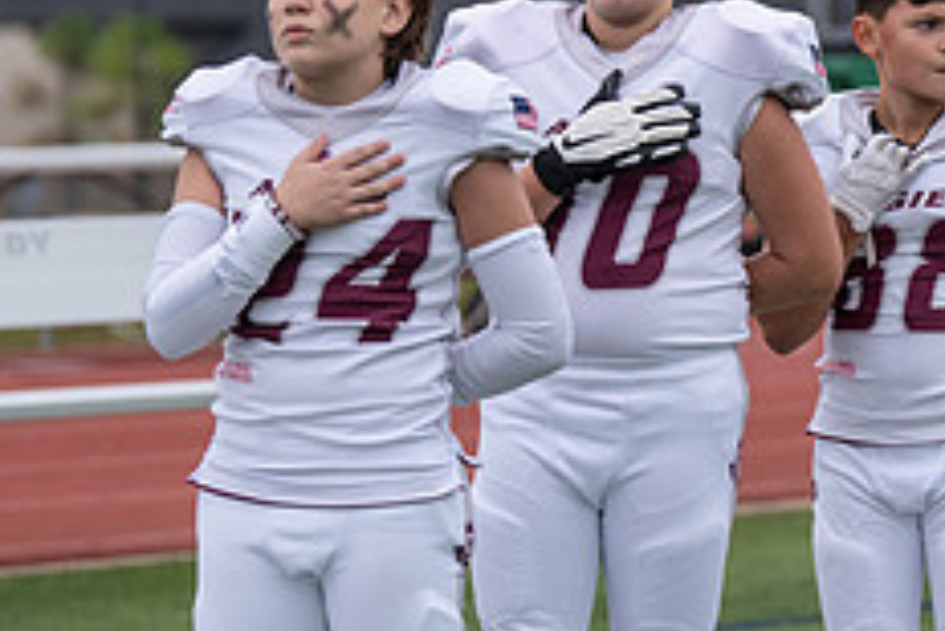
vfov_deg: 5.1
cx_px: 876
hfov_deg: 7.6
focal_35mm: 270
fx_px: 7092
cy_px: 320
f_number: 2.8
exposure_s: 1/1250
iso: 500
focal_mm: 108
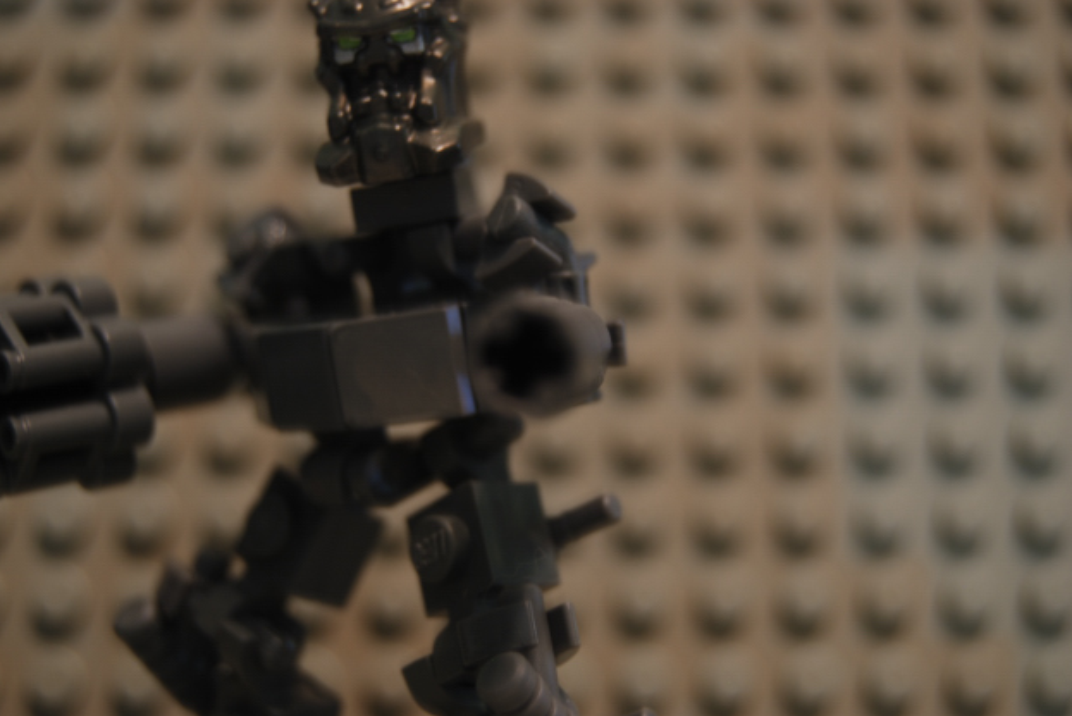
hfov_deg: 27.3
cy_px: 361
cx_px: 528
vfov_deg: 18.4
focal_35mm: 74
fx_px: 2204
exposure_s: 1/2
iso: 100
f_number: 5.6
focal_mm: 48
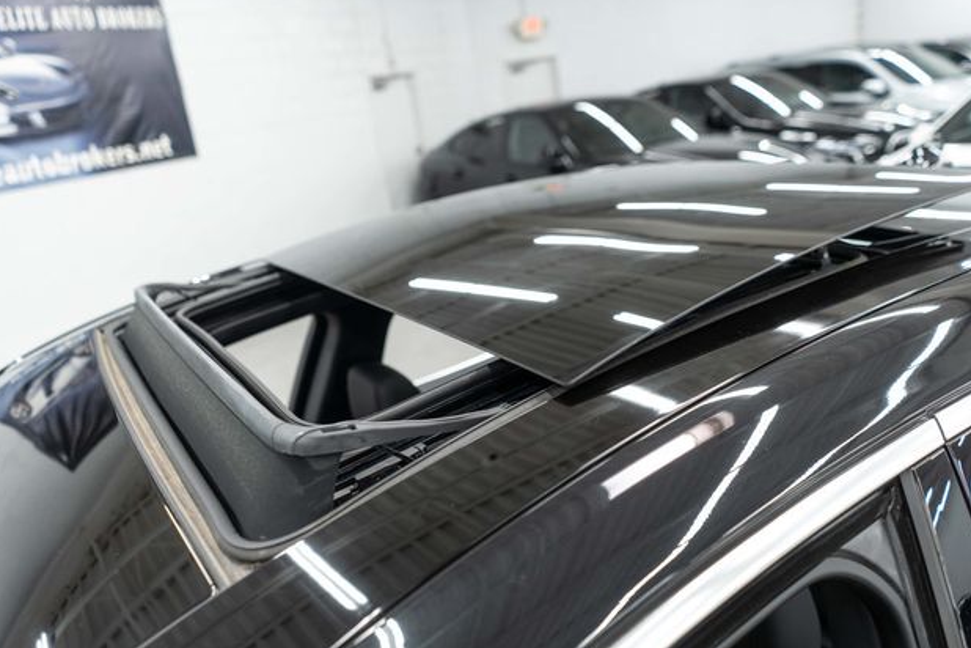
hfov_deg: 63.7
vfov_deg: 45.0
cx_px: 496
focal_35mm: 29
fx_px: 782
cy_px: 318
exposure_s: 1/40
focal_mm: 28
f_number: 3.2
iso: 640
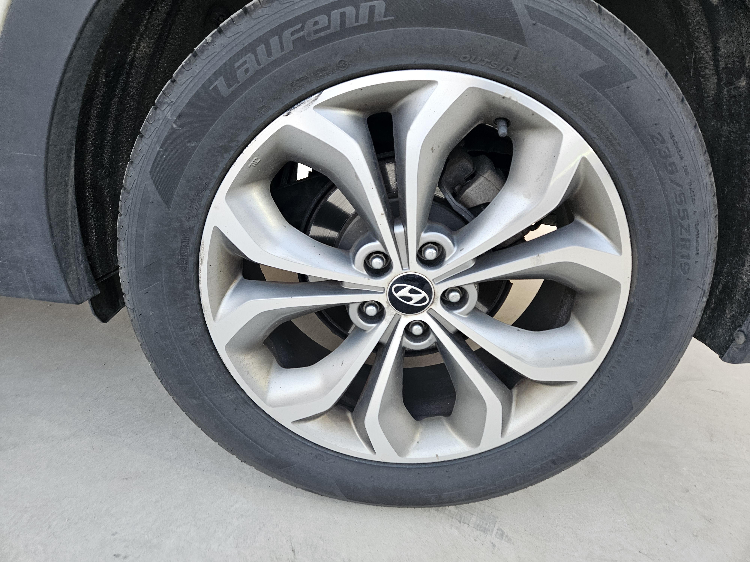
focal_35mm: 23
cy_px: 281
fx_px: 498
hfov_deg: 73.9
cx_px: 375
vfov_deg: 58.9
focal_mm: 5.4
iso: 200
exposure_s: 1/120
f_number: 1.8
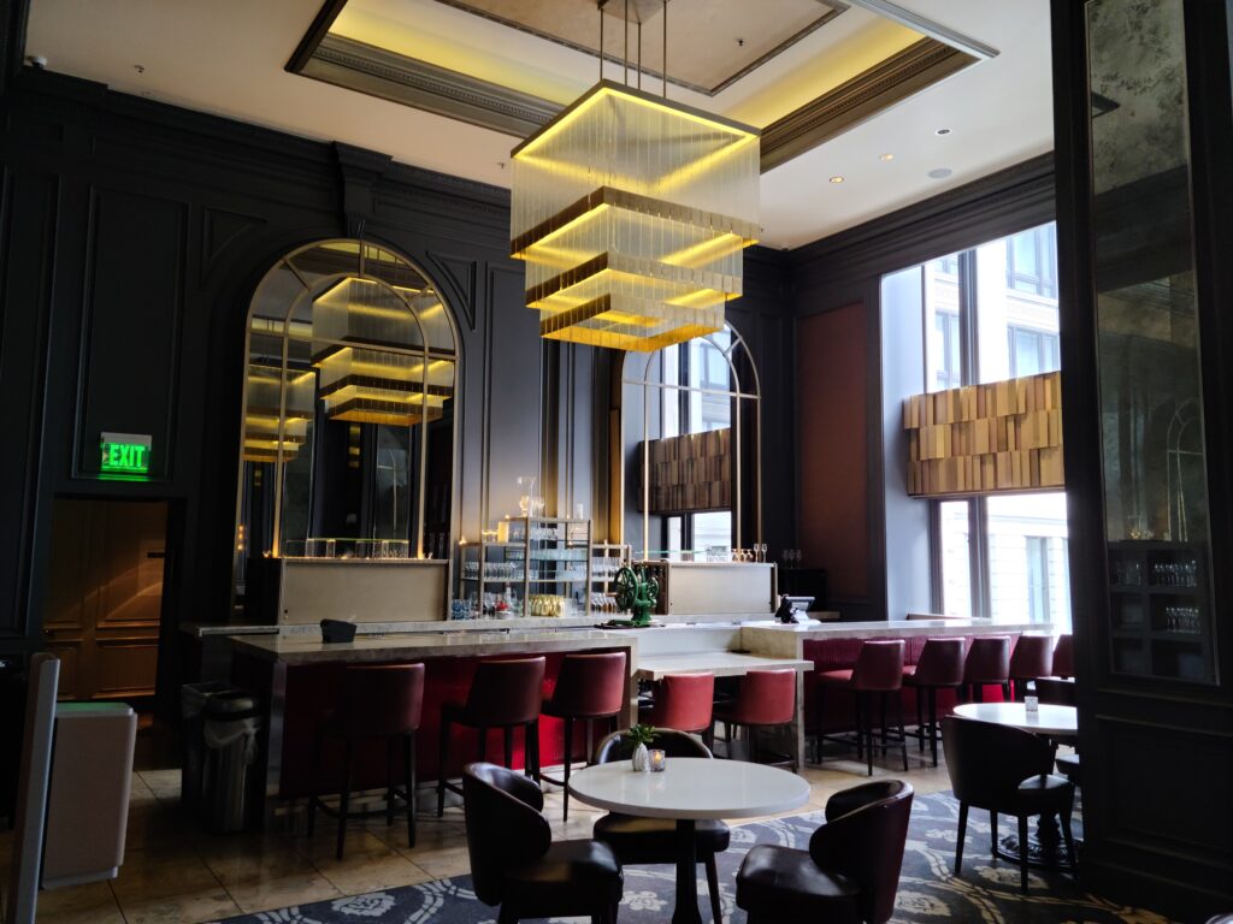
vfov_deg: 49.7
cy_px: 462
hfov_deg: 63.4
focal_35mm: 28
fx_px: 997
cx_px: 616
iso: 160
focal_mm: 5.9
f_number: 2
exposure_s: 1/60
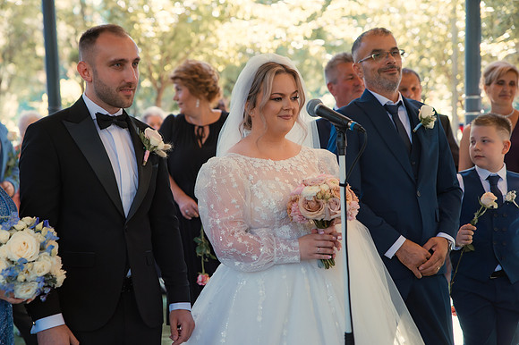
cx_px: 248
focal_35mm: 68
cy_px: 172
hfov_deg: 29.7
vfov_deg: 20.0
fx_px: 977
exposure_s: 1/125
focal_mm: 65
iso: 500
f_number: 3.5
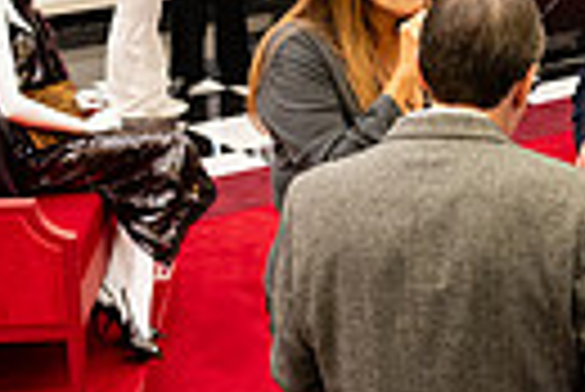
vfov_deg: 12.3
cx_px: 594
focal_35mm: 111
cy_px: 99
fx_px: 1806
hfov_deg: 17.9
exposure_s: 1/160
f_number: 3.2
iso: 1000
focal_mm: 24
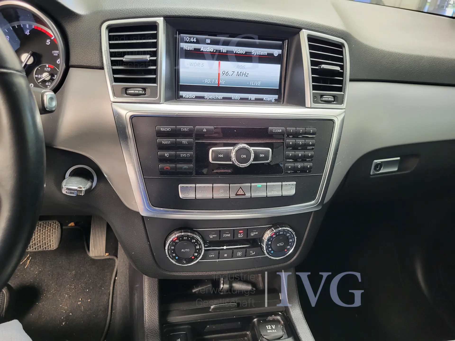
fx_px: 342
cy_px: 170
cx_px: 228
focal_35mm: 26
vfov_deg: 53.1
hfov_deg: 67.3
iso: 320
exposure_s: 1/50
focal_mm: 5.4
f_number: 1.8
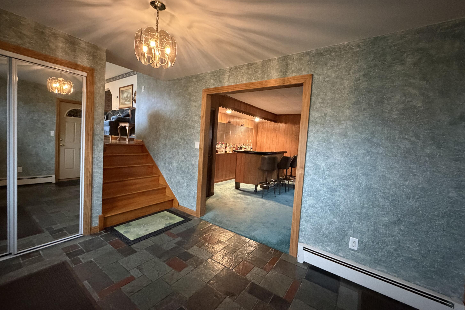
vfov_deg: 77.3
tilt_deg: -3.0
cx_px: 227
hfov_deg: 100.4
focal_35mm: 15
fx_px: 194
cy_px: 150
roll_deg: -3.4
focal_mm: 2.22
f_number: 2.2
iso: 1000
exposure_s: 1/40
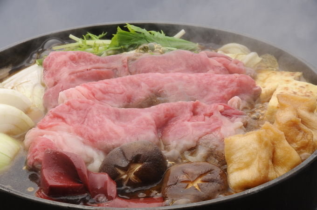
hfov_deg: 8.1
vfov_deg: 5.4
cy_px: 105
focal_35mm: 255
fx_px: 2243
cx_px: 158
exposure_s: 1/125
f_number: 22
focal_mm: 170
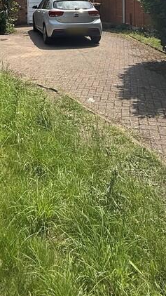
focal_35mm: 37
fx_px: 290
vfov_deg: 44.6
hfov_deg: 30.7
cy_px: -9
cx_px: 21
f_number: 2.2
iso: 50
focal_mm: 2.22
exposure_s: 1/2717
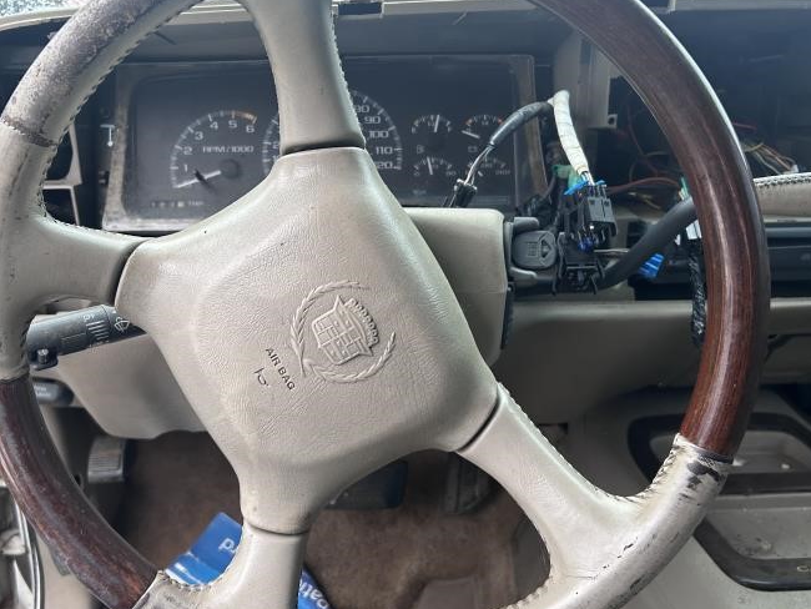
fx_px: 750
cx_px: 358
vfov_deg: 44.2
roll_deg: +2.4
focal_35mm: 32
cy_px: 300
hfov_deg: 56.6
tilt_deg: -22.7
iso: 125
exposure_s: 1/121
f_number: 1.5
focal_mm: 5.7
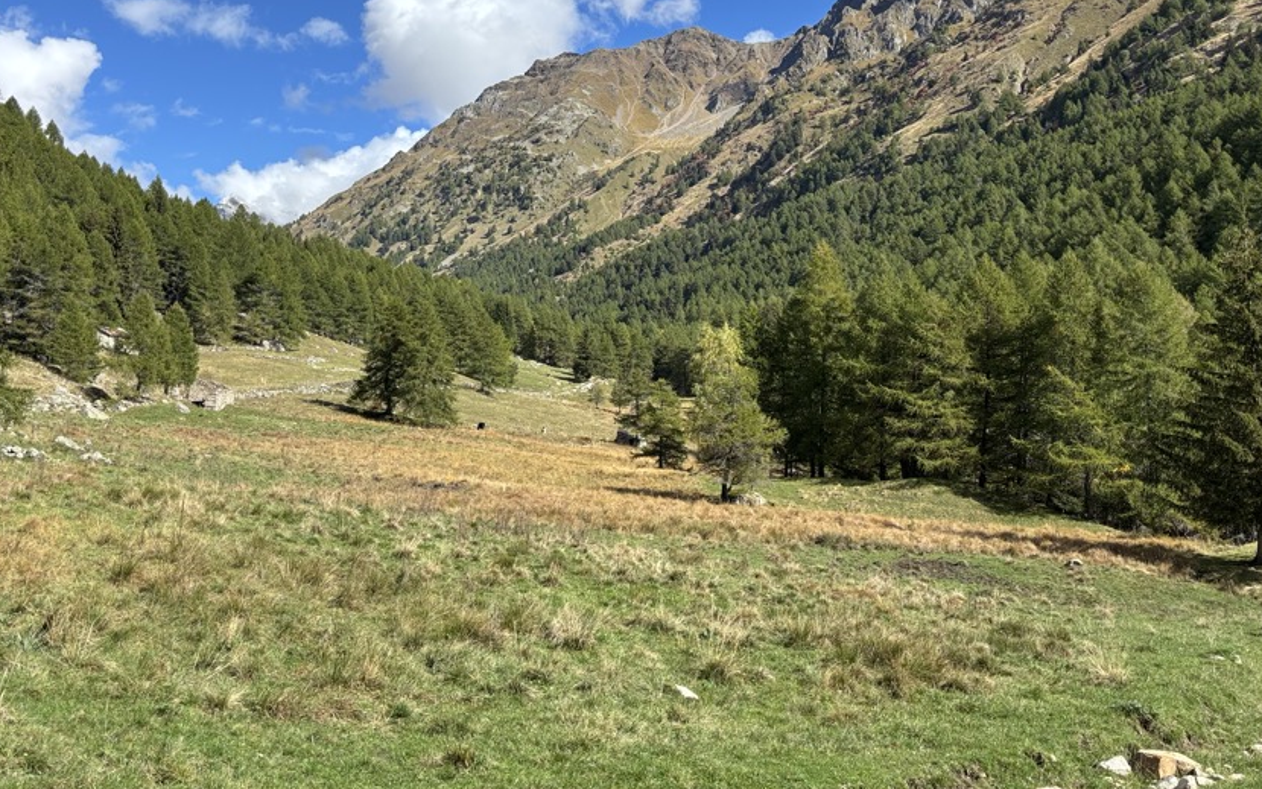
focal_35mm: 34
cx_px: 664
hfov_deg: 56.7
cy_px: 286
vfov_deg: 37.0
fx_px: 1170
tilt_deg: +7.9
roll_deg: -1.0
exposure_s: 1/1984
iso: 50
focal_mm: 5.96
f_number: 1.6
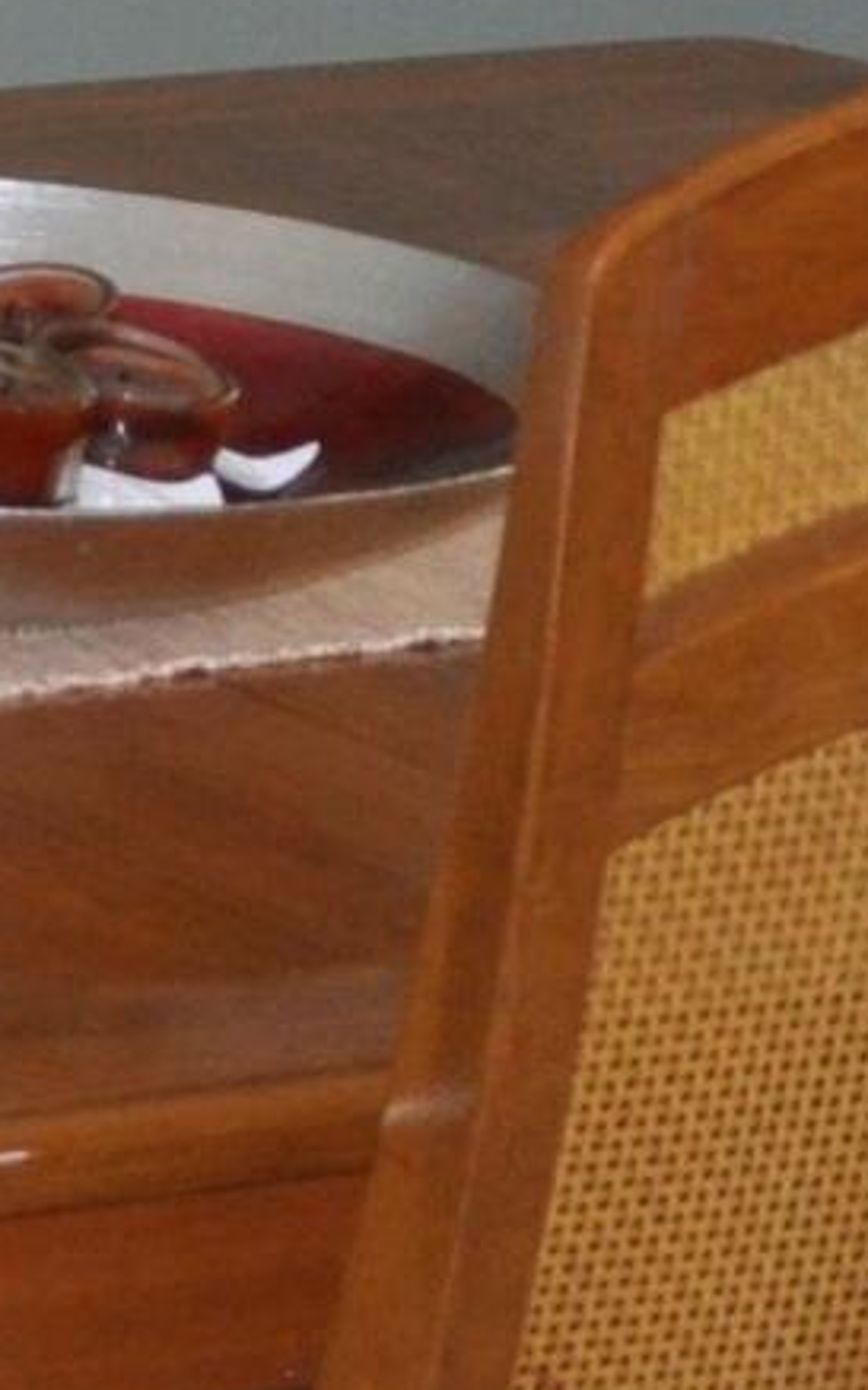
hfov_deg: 3.6
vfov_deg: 5.8
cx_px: -1415
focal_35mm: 356
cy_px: -1101
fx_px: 13479
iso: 800
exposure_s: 1/60
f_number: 4.2
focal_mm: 34
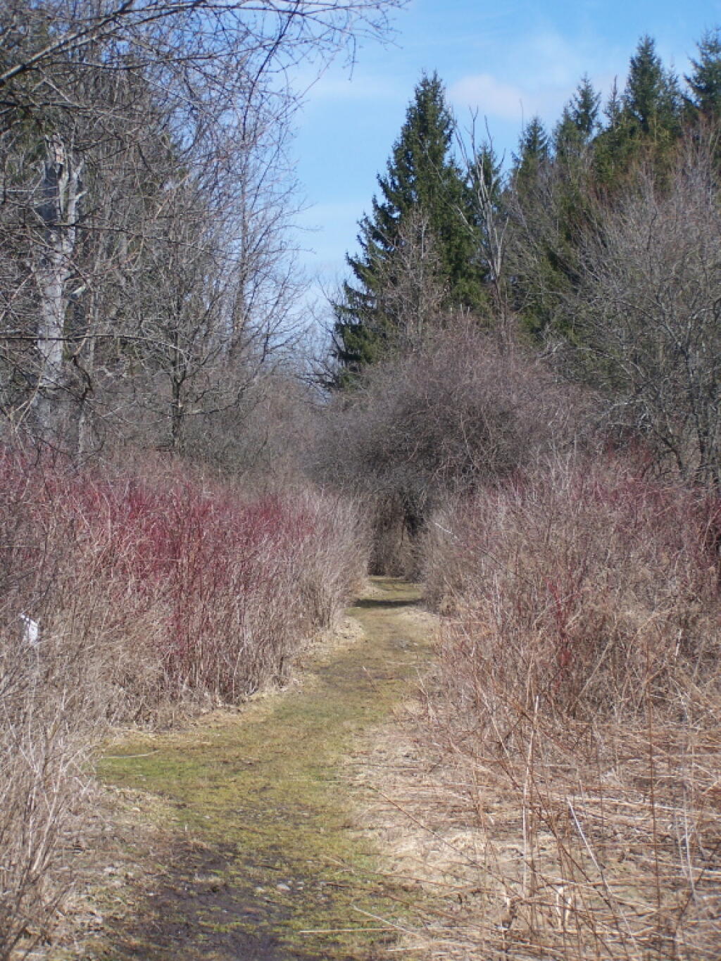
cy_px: 480
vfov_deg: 23.8
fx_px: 2277
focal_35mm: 82
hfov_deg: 18.0
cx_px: 360
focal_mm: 13.7
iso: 80
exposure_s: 1/800
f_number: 3.2
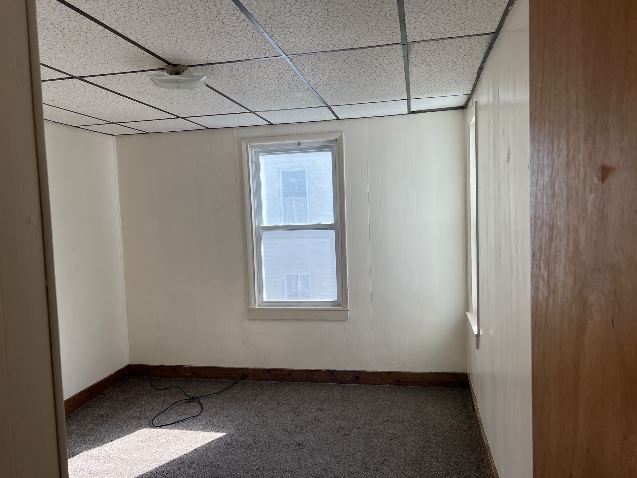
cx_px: 318
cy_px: 239
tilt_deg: -3.1
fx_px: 478
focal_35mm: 26
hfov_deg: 67.3
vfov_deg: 53.1
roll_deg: +1.8
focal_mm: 5.7
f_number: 1.5
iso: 50
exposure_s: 1/426
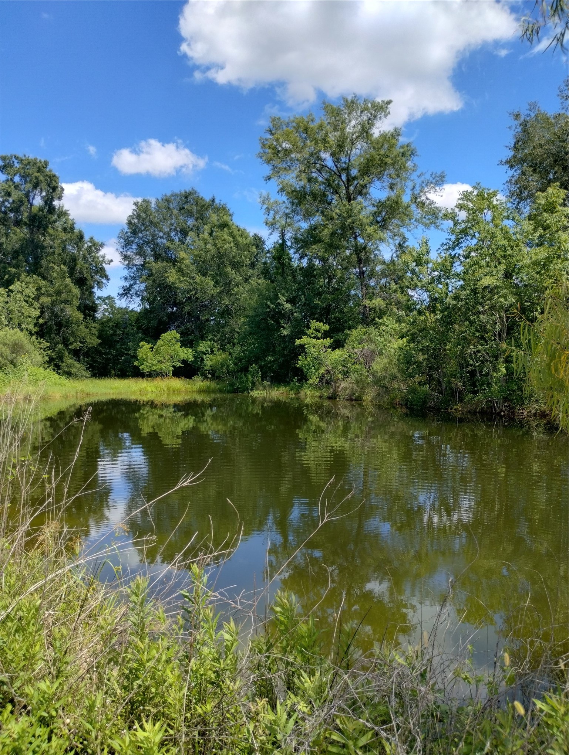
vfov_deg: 63.4
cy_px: 378
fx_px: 612
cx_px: 284
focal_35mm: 28
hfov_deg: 49.9
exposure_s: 1/787
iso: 100
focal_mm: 4.27
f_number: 1.8
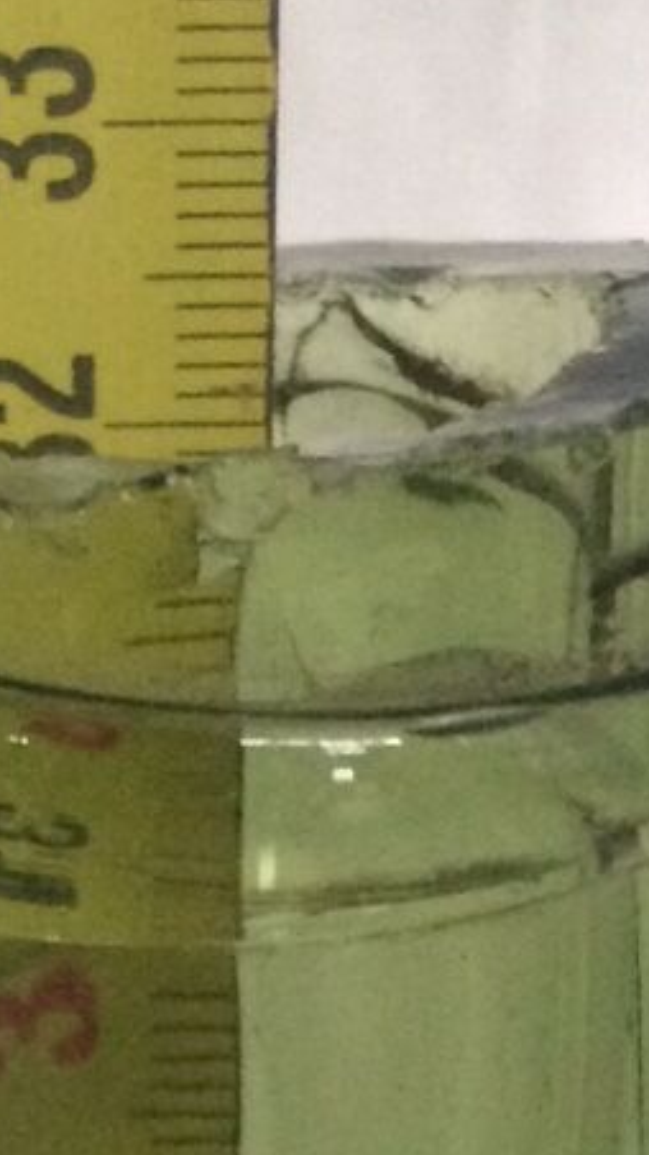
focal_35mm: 114
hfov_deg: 10.5
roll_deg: -4.1
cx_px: 20
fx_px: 3490
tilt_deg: -29.9
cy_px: 1896
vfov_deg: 16.5
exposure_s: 1/20
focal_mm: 4.15
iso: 250
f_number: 2.2
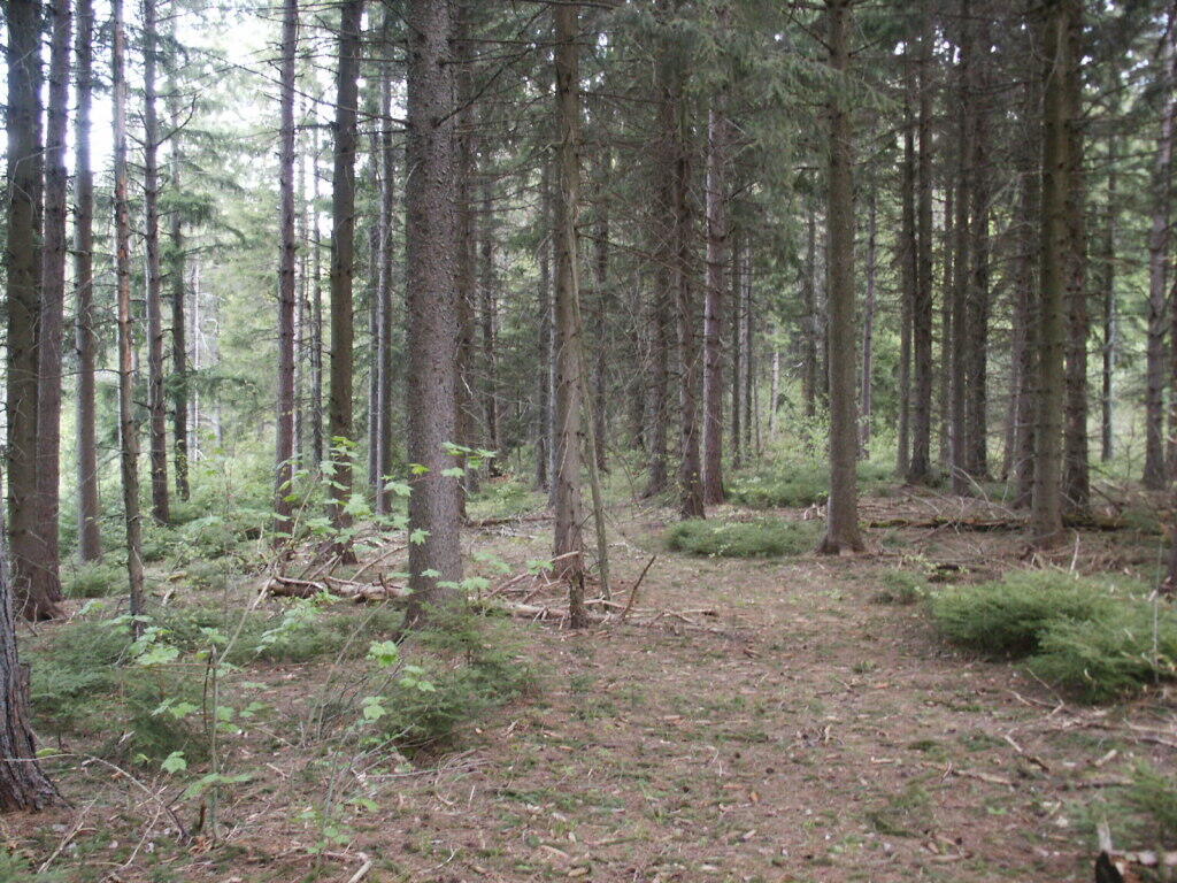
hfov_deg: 52.6
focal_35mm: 35
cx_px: 588
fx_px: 1190
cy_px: 442
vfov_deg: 40.7
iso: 160
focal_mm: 7.18
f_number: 3
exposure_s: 1/45
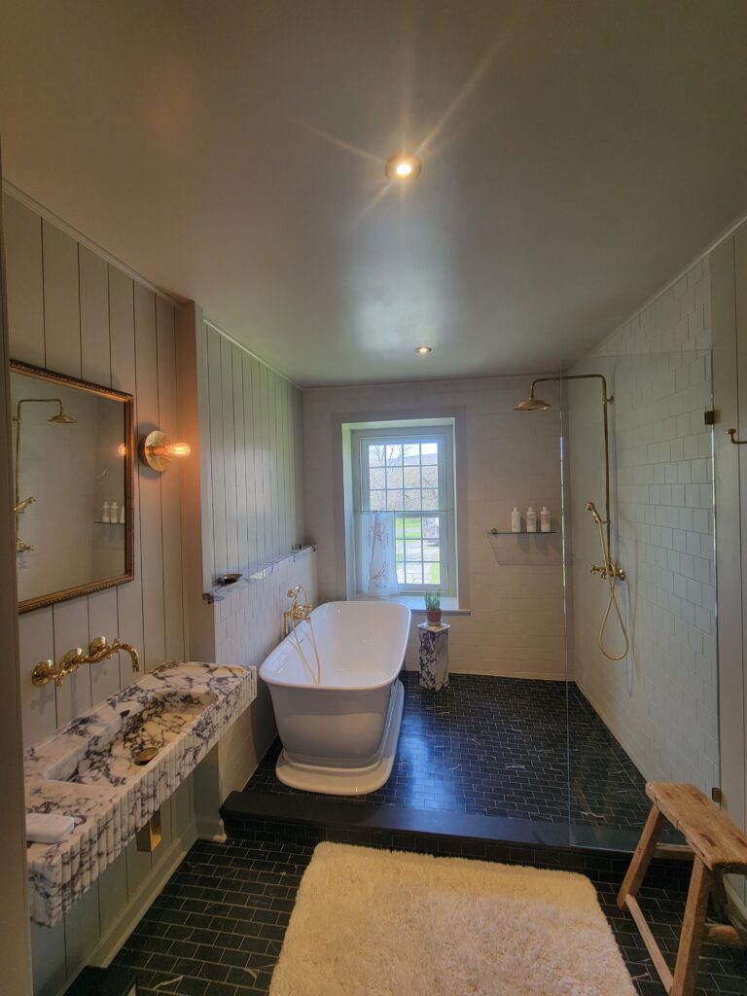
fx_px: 374
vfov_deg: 106.2
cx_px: 374
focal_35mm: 13
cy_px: 498
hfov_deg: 89.9
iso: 80
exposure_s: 1/50
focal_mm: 2.2
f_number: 2.2
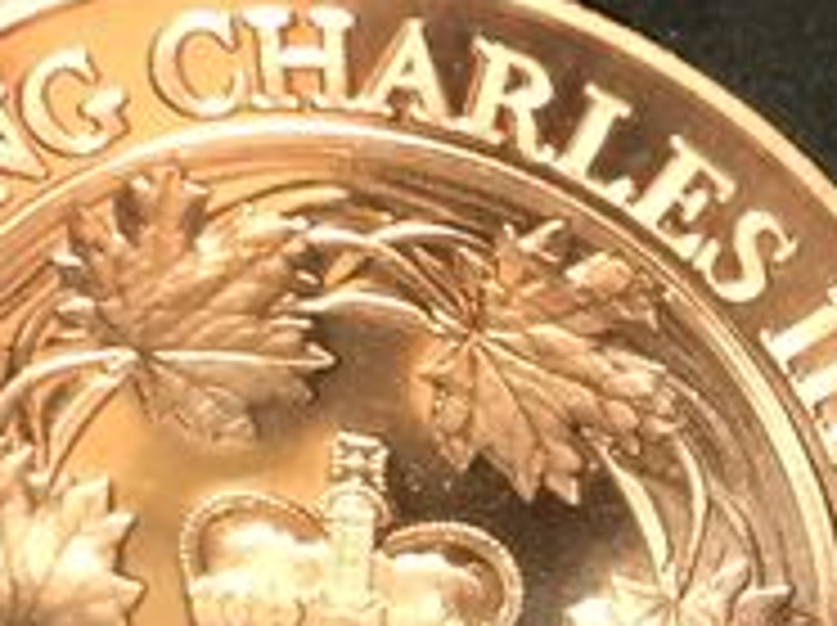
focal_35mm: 191
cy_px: 761
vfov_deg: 7.7
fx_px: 4612
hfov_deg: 10.1
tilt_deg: -49.6
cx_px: 1206
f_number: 2.2
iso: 64
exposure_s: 1/30
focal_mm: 4.15
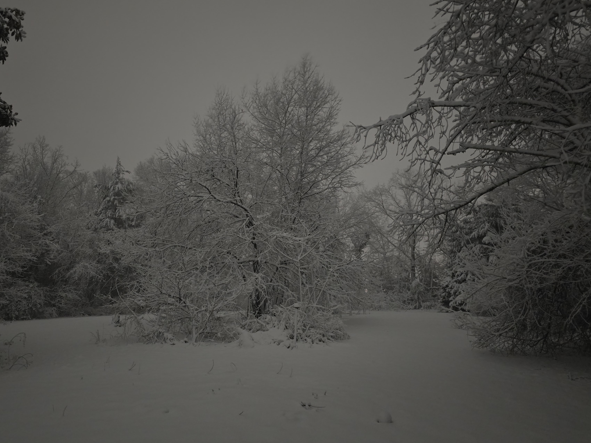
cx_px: 270
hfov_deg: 65.2
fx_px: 461
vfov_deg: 51.3
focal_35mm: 27
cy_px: 230
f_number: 1.7
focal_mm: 6.3
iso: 1600
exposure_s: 1/15
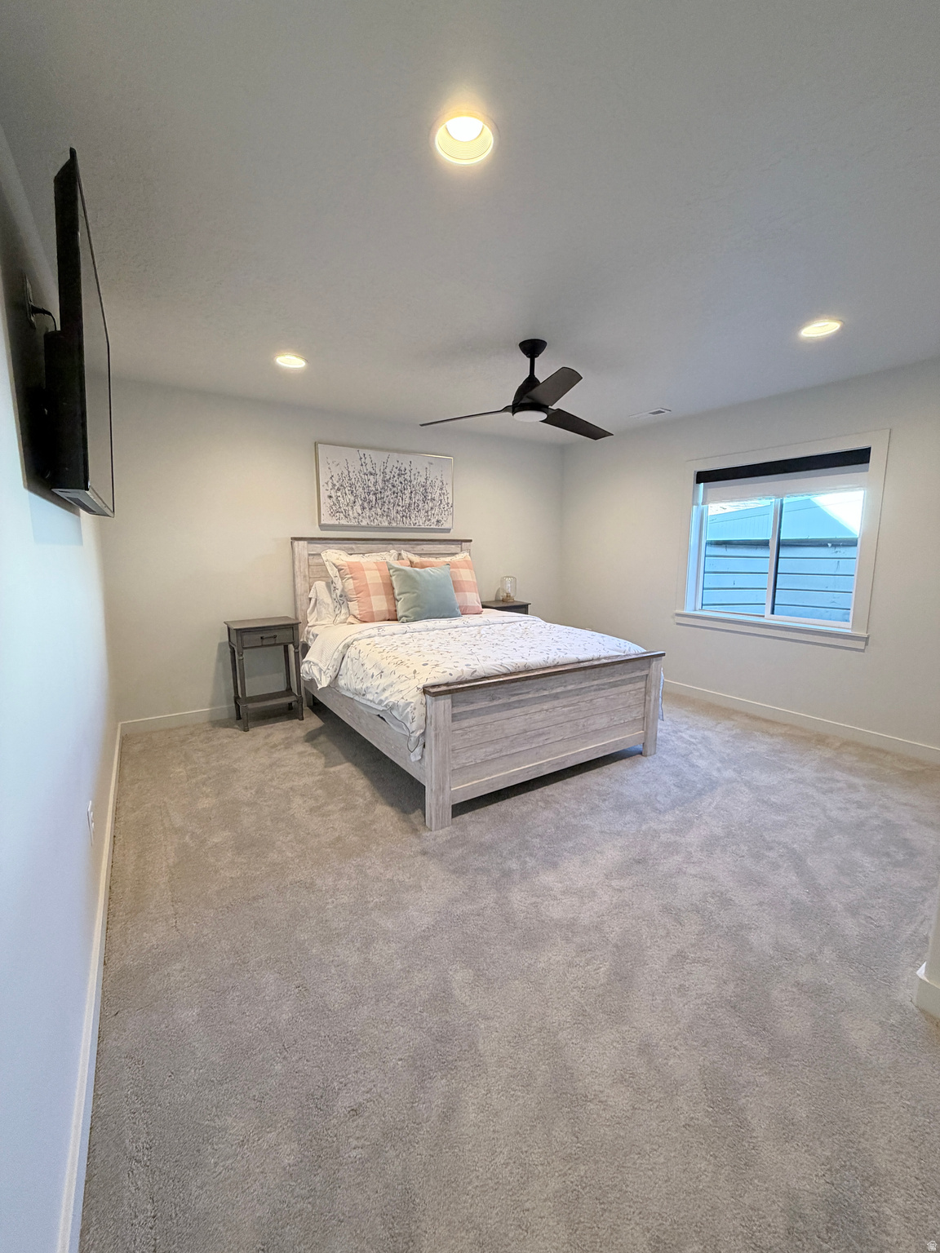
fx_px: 507
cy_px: 626
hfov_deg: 85.7
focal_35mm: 14
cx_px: 470
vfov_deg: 102.1
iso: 250
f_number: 2.2
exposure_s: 1/60
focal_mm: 2.22
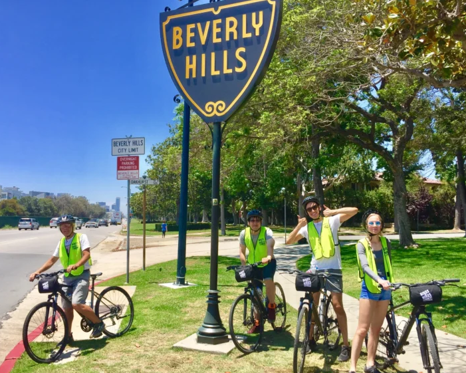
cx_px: 237
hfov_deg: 57.2
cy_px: 191
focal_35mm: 31
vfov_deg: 47.1
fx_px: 428
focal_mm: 4.15
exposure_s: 1/1883
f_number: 2.2
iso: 32
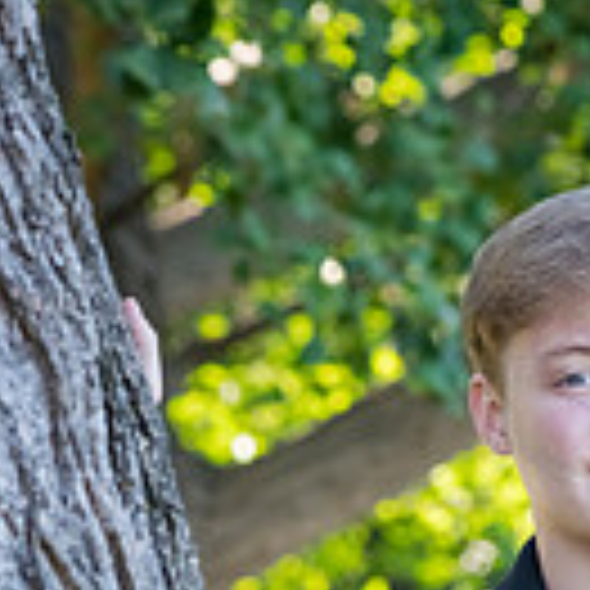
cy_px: 775
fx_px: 6730
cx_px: 617
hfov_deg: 5.0
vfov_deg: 5.0
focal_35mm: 349
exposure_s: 1/320
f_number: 7.1
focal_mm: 120
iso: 800
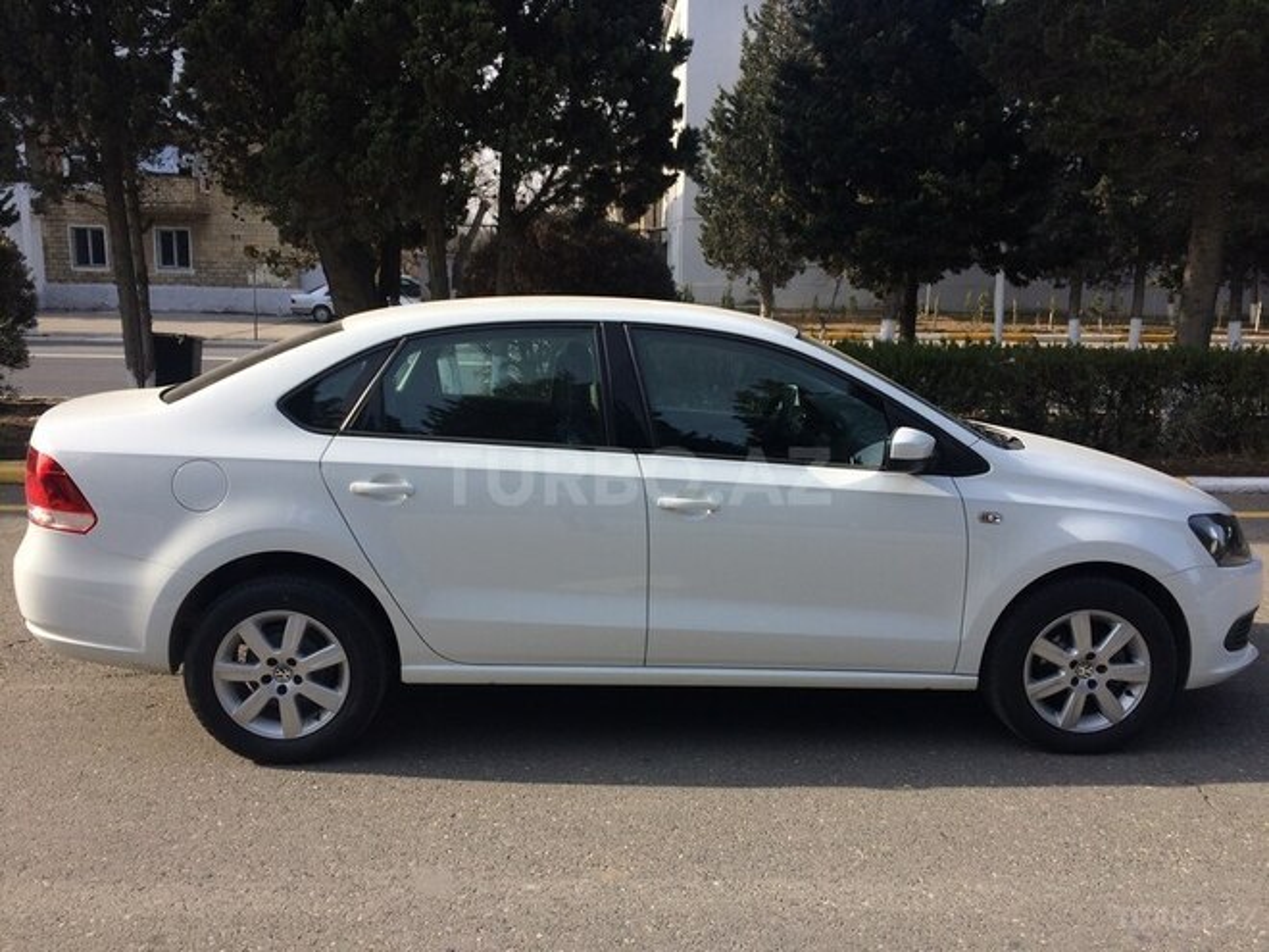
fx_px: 1063
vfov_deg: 48.2
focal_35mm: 29
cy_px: 476
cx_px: 634
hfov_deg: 61.7
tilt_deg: -9.3
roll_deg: -1.4
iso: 32
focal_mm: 4.15
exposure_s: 1/1053
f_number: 2.2
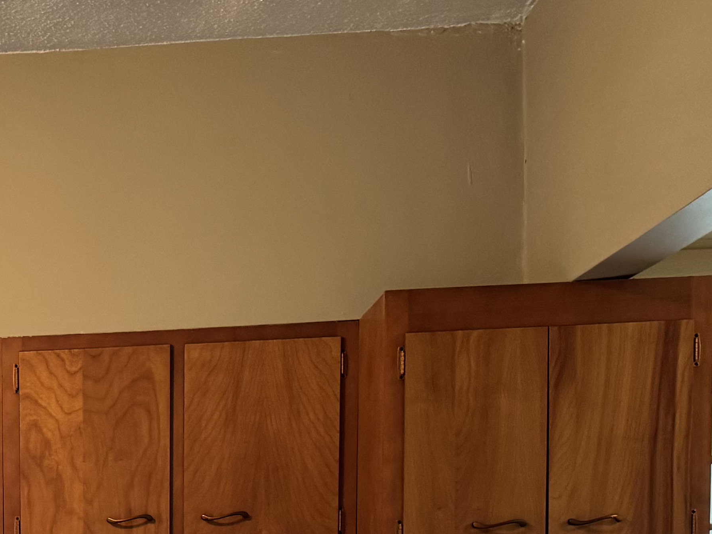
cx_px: -103
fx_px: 1584
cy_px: 747
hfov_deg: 23.5
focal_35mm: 77
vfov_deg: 17.6
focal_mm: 6.76
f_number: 1.78
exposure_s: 1/60
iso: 250
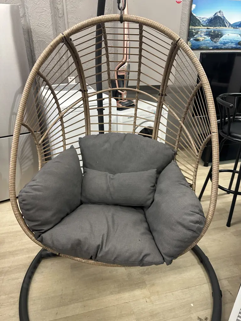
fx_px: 223
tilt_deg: -24.6
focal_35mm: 24
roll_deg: -0.7
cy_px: 160
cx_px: 120
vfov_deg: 71.6
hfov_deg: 56.8
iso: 160
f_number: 1.78
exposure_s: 1/50
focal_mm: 6.86
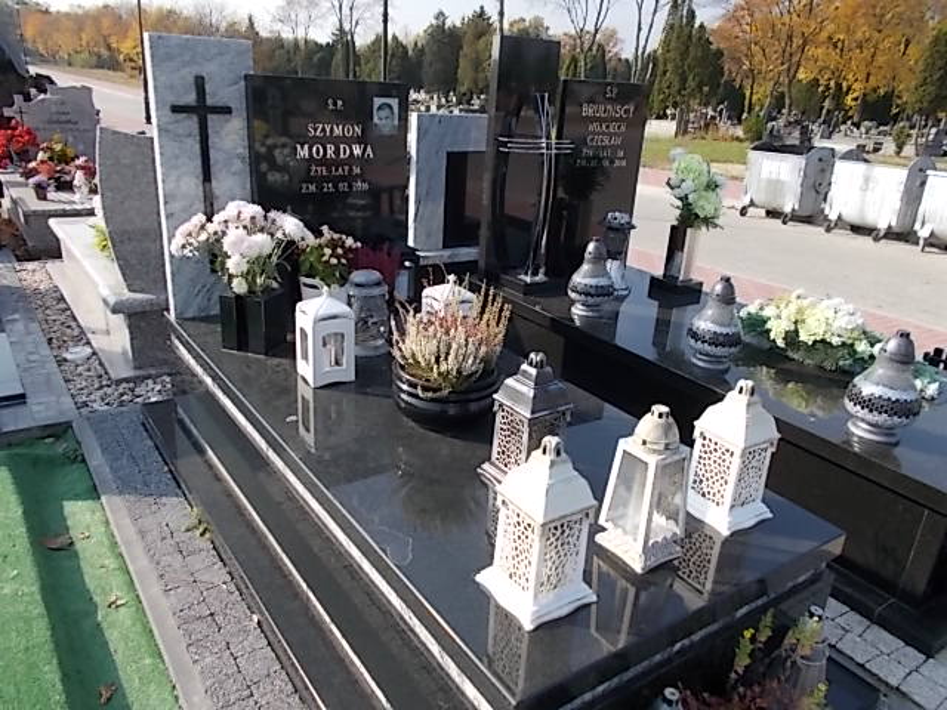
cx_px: 474
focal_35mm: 26
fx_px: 711
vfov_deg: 53.1
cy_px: 355
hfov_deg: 67.3
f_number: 8
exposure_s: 1/80
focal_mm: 4.6
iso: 80
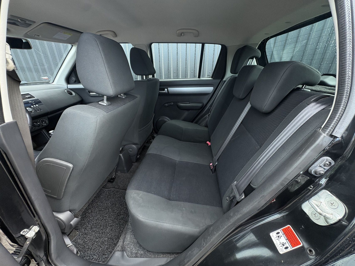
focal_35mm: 14
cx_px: 178
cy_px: 133
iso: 125
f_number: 2.2
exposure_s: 1/99
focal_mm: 2.22
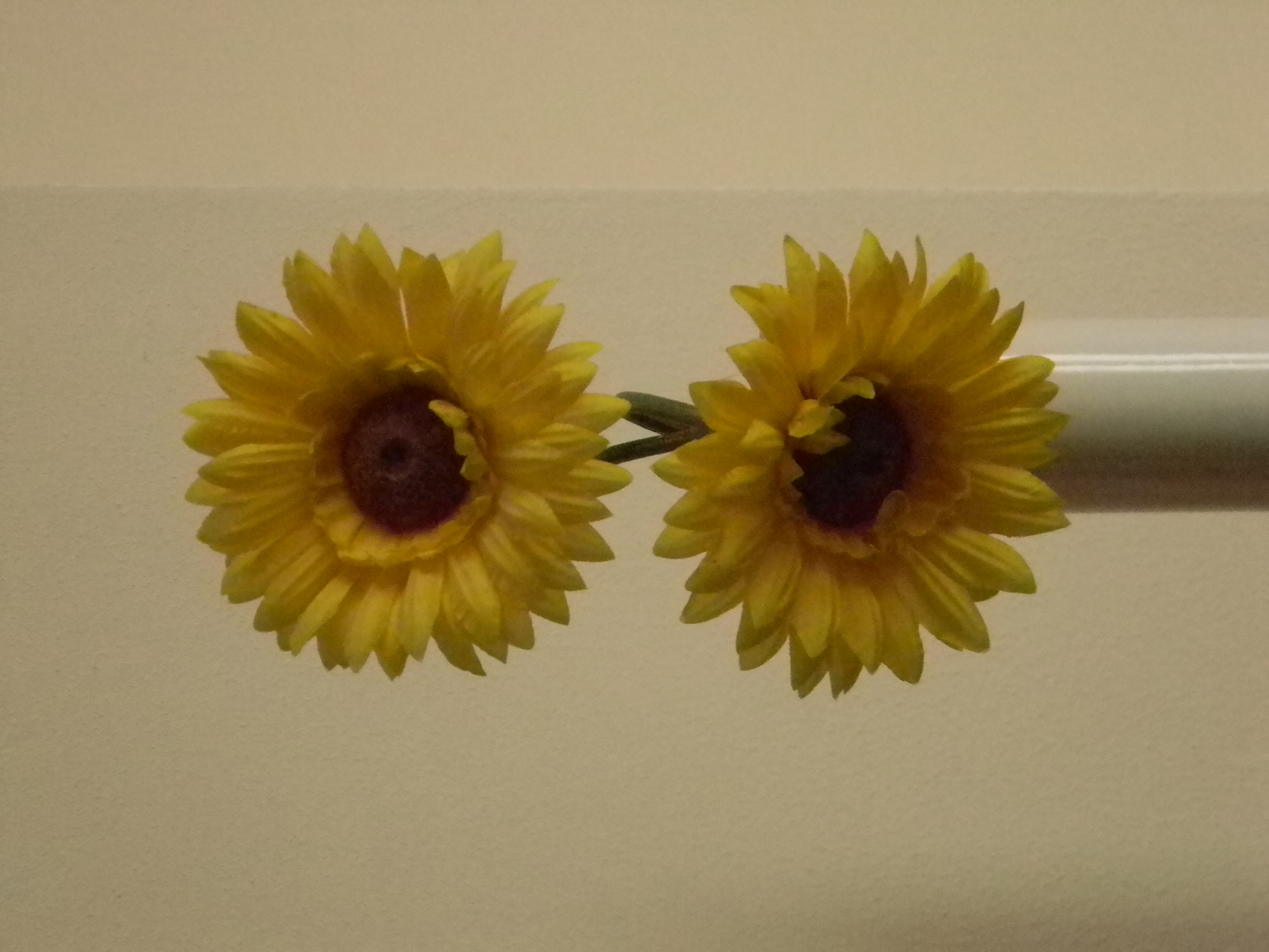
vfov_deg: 10.0
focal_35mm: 148
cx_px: 634
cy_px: 476
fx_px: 5426
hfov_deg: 13.3
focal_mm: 26.8
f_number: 5
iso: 1600
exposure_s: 1/658
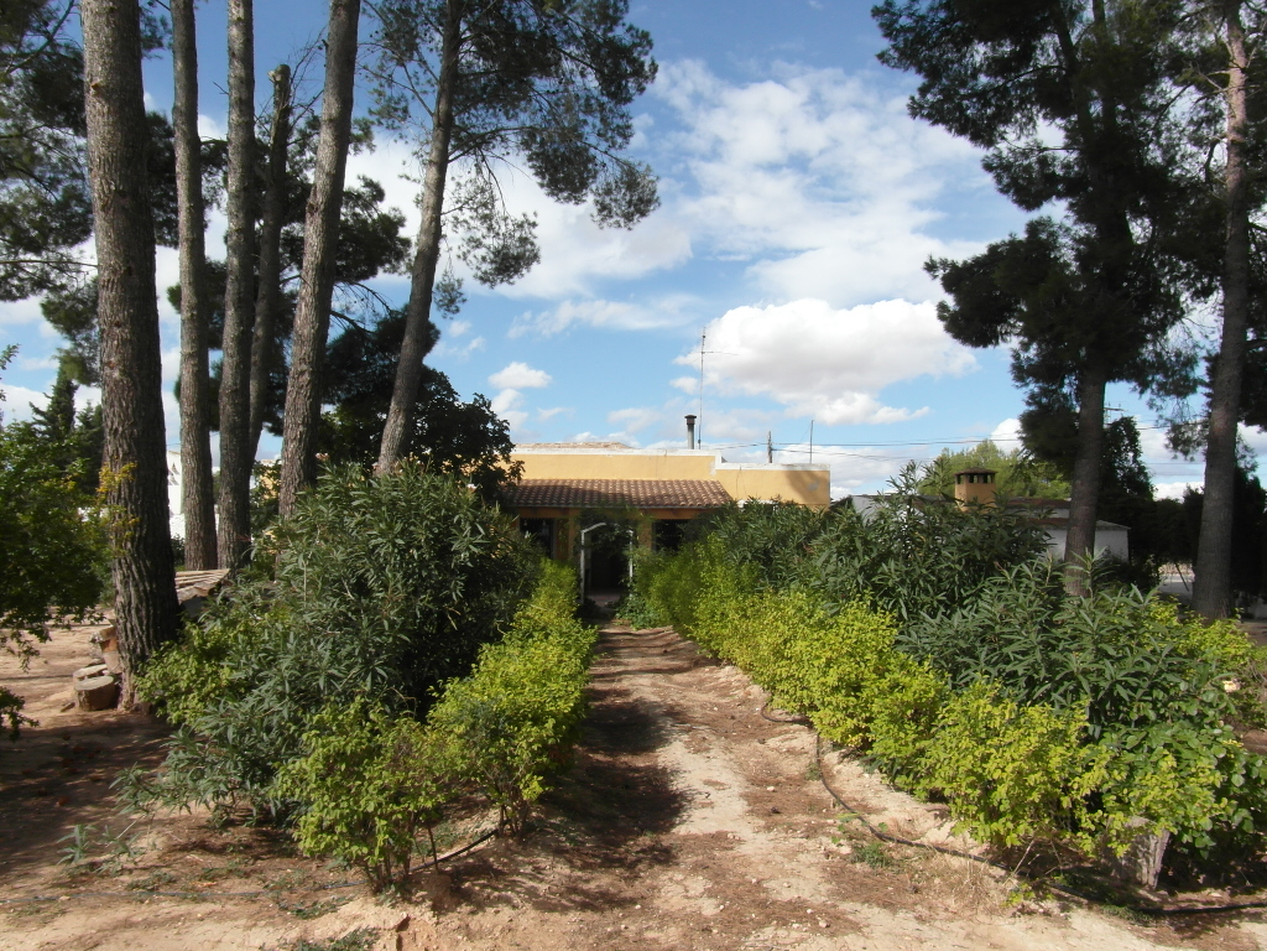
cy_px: 476
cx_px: 634
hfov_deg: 71.6
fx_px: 878
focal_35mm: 24
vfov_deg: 56.8
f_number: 5.8
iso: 80
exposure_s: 1/250
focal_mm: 4
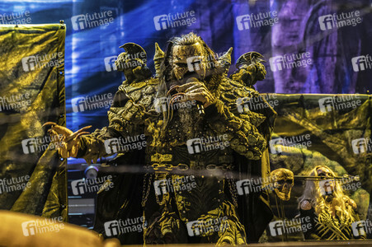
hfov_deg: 37.5
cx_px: 186
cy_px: 124
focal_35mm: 53
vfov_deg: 25.5
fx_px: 547
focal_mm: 53
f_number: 3.5
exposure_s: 1/320
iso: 2500
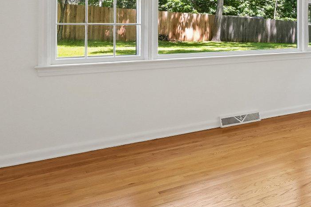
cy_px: 13
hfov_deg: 35.7
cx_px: 384
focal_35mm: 41
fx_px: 354
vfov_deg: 30.9
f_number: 11
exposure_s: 1/13
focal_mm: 14
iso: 400
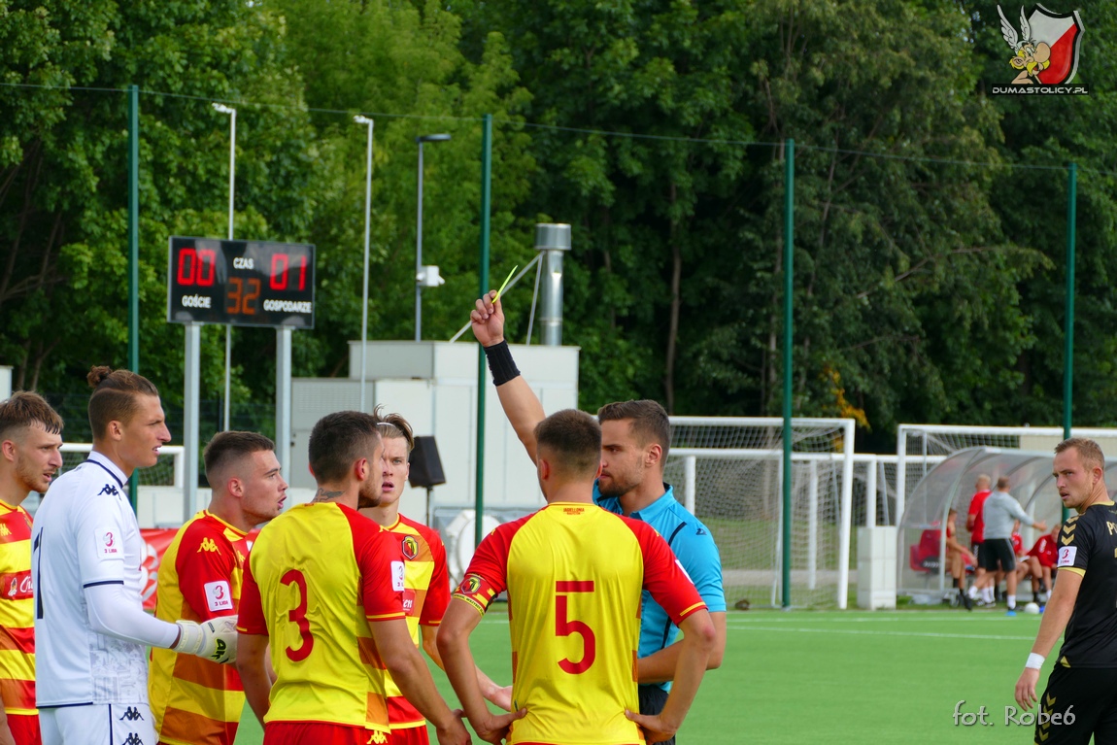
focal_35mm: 216
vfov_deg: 6.4
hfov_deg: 9.5
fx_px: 6702
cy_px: 372
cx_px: 558
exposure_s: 1/640
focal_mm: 78.73
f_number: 4
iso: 125
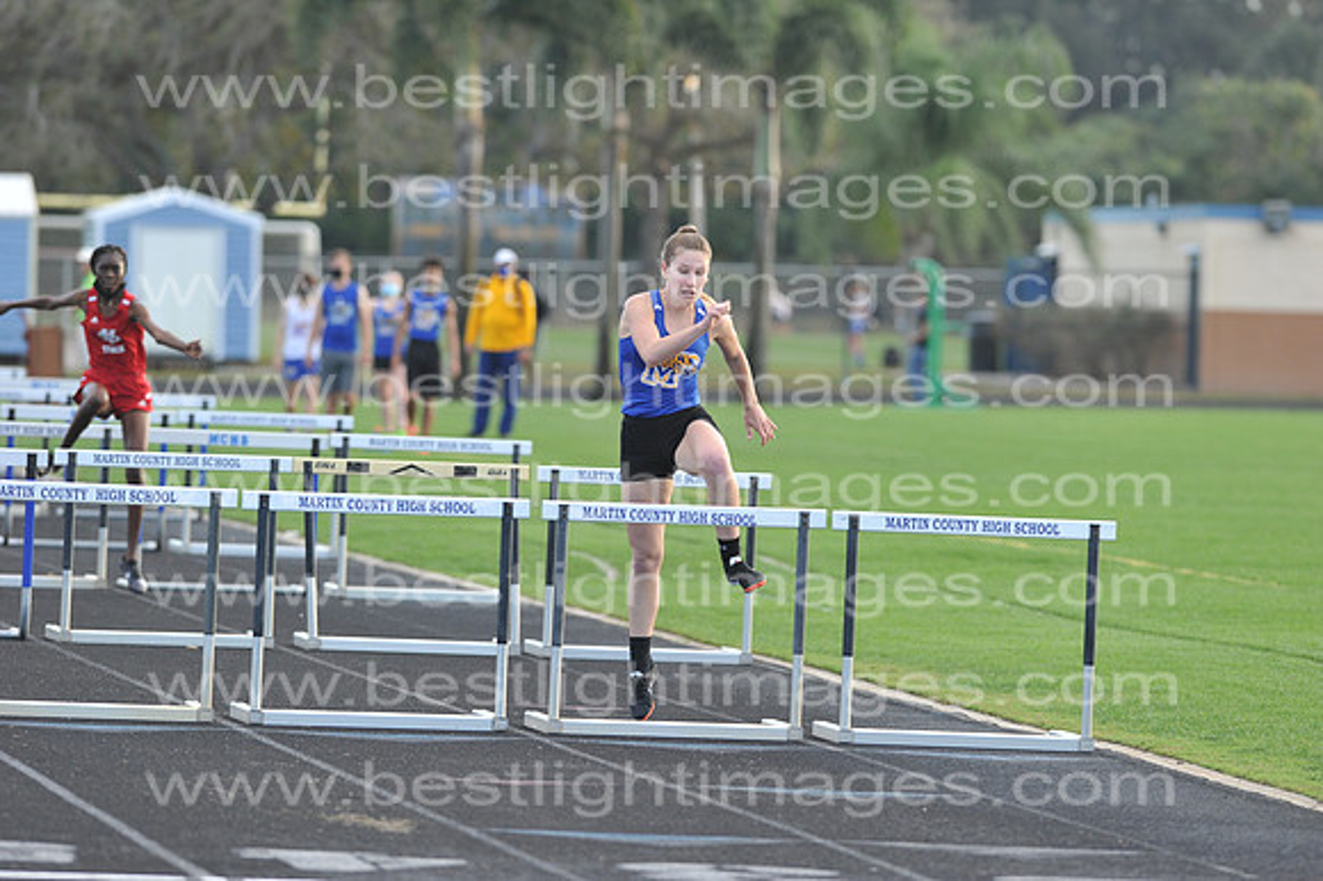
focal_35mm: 300
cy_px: 440
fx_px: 11018
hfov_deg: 6.9
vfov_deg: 4.6
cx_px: 662
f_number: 4.5
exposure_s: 1/1000
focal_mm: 300
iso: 800
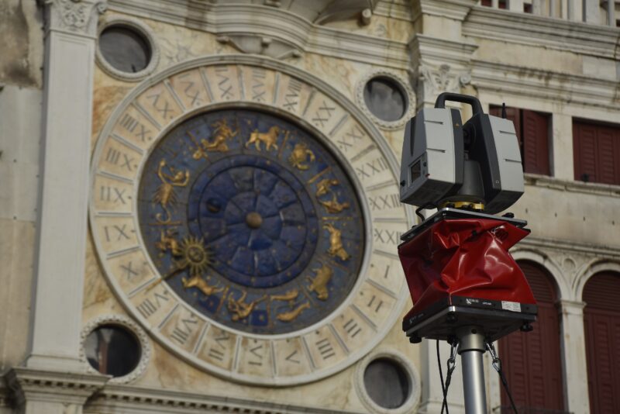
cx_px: 310
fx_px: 1809
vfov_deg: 13.1
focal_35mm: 105
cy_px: 207
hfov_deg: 19.4
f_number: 14
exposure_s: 1/800
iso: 100
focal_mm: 70
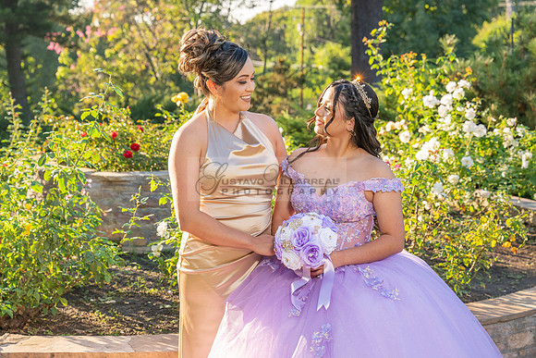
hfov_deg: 28.8
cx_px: 268
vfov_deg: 19.5
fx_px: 1042
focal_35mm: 70
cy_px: 179
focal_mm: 70
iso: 200
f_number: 5.6
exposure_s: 1/200
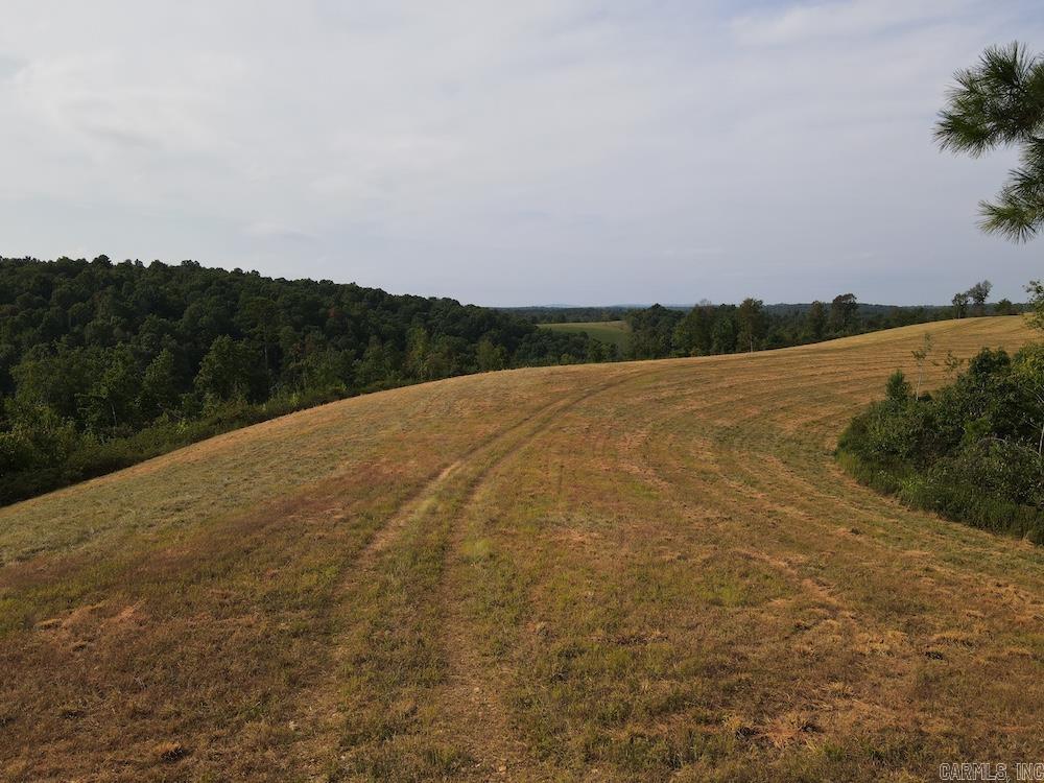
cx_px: 522
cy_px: 392
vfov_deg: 56.8
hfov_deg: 71.6
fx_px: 724
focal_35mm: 24
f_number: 2.8
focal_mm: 4.5
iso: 100
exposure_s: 1/60
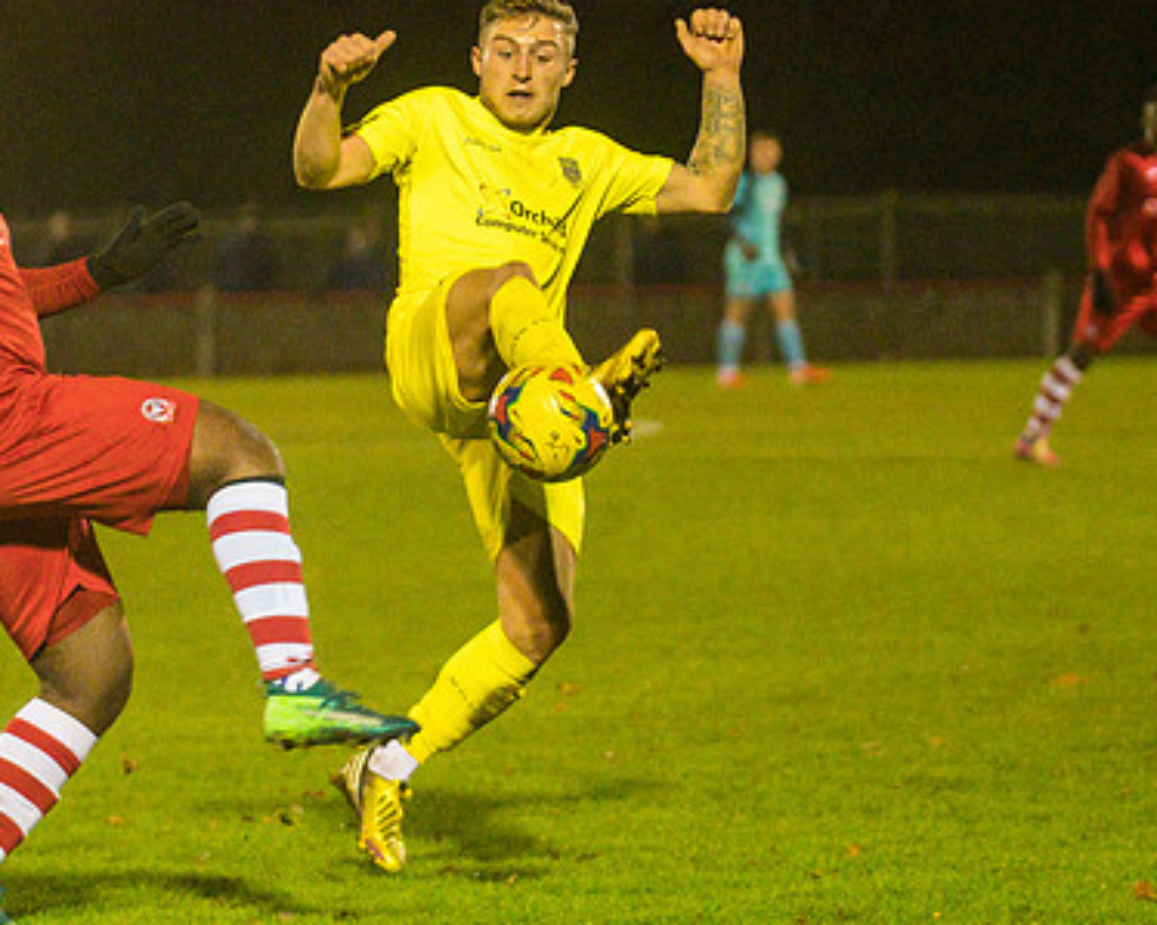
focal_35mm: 318
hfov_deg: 6.1
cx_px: 446
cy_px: 445
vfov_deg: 4.9
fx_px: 10886
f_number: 2.8
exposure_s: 1/800
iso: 5000
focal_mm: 125
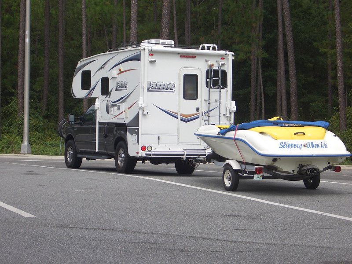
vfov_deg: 16.8
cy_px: 132
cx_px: 176
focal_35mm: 88
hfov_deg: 22.3
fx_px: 895
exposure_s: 1/400
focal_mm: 14.6
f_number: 4.4
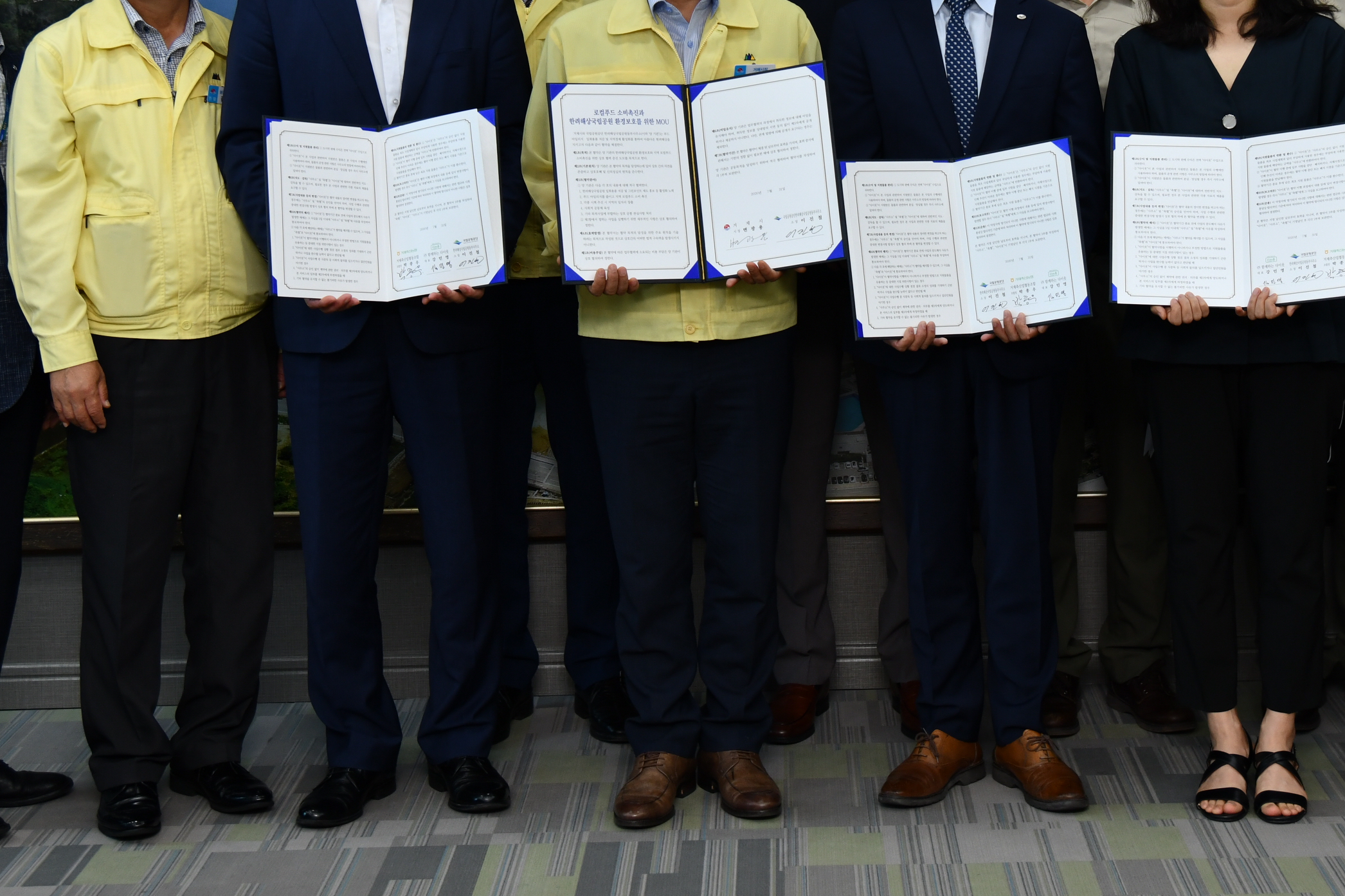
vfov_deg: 17.9
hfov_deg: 27.0
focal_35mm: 75
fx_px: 2801
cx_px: 743
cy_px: 108
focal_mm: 38
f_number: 4
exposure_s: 1/250
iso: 400
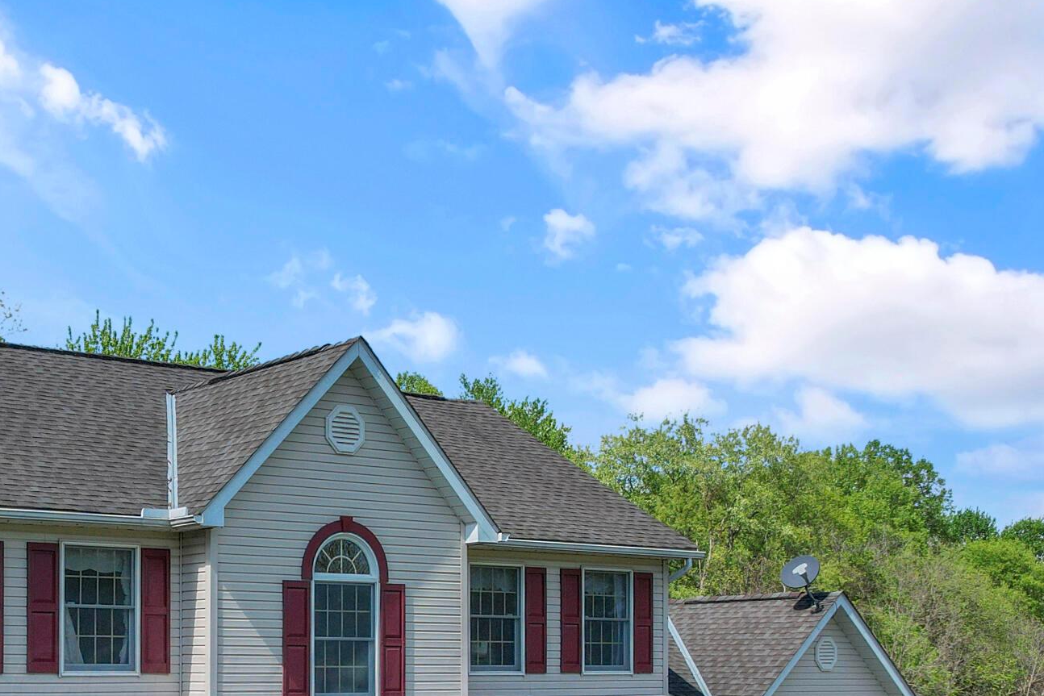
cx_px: 253
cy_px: 680
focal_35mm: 51
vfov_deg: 25.3
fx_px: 1479
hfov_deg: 37.8
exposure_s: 1/2000
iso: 130
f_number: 2.8
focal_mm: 8.38
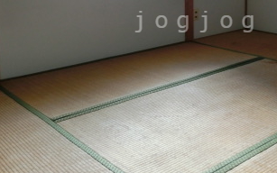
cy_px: 22
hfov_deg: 37.5
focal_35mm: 53
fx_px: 400
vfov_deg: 23.8
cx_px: 197
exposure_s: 1/400
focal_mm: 4.24
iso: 80
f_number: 3
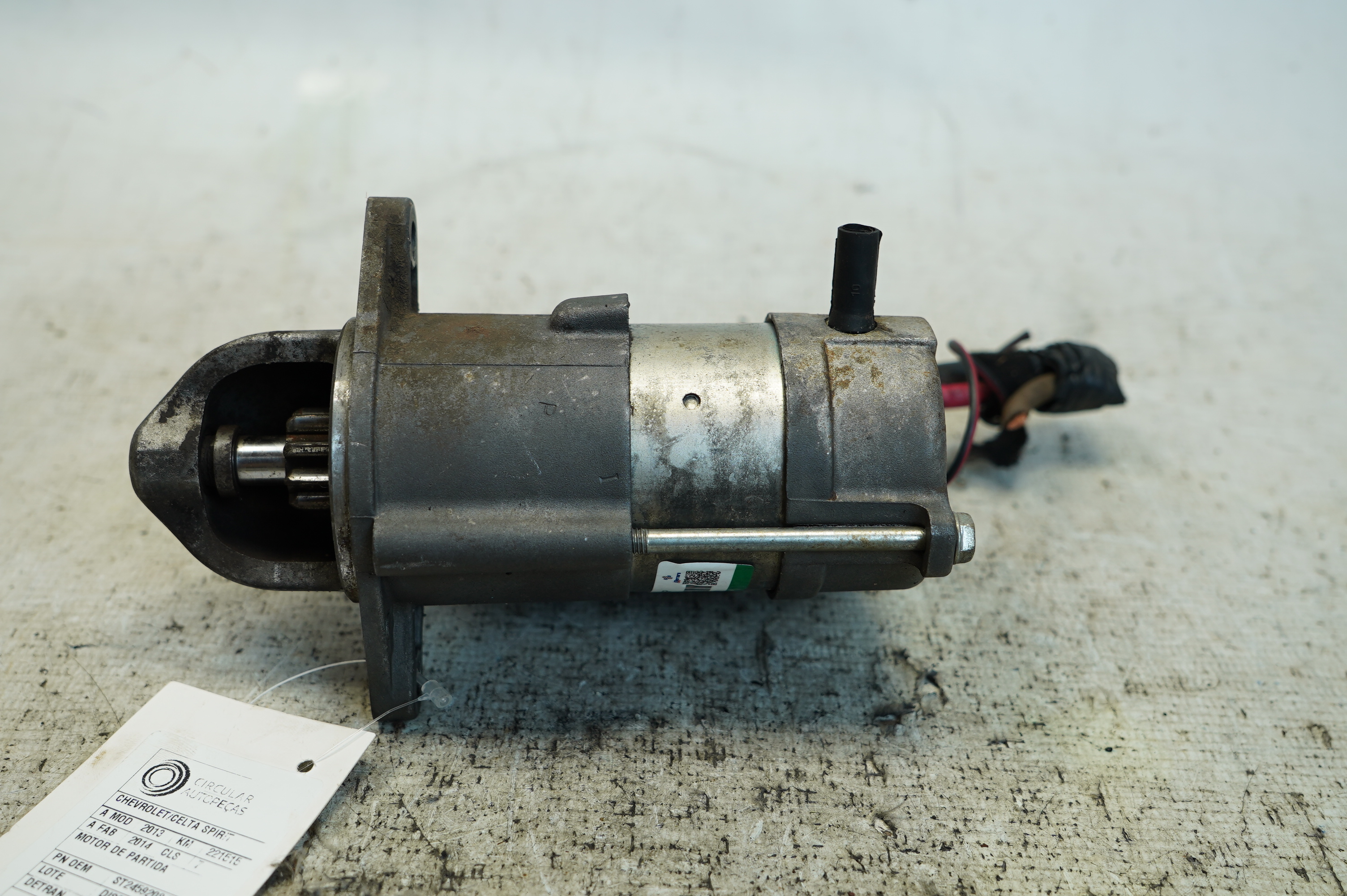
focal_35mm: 40
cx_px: 674
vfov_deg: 33.3
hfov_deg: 48.5
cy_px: 448
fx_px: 1495
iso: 160
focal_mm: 27
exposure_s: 1/60
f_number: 4
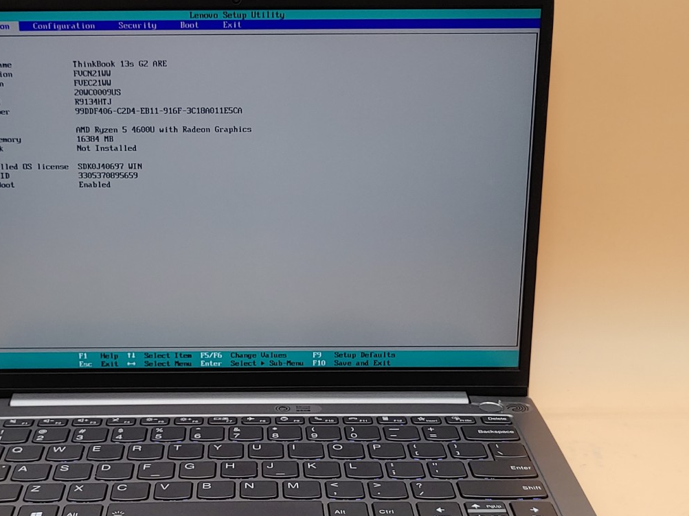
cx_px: 244
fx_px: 1114
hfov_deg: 34.1
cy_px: 335
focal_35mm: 56
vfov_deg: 26.0
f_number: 1.8
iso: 50
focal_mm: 4.36
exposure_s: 1/88
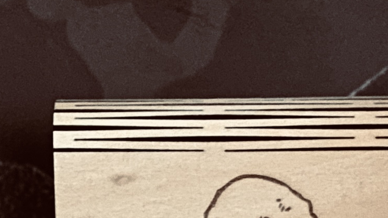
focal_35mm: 153
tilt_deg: -11.3
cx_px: 168
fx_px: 1574
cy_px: 678
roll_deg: -0.8
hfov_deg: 14.0
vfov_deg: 7.0
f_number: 1.8
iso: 500
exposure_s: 1/10
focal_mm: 4.25
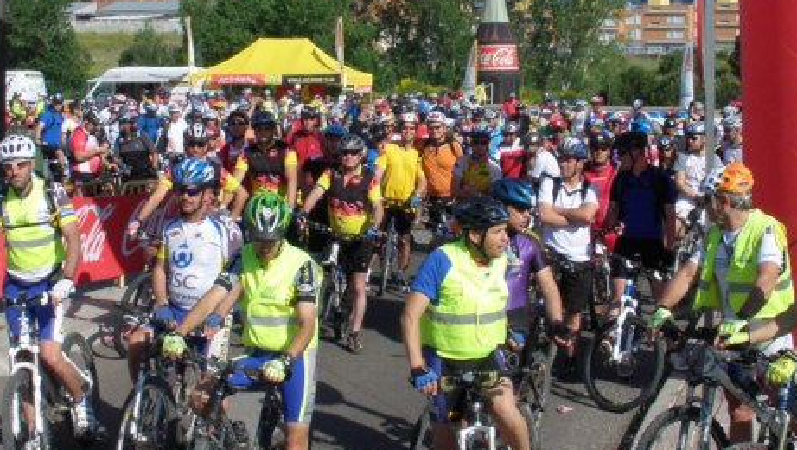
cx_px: 392
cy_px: 80
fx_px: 1438
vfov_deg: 17.6
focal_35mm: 68
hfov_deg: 31.0
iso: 64
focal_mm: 6.3
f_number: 5.6
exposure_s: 1/320
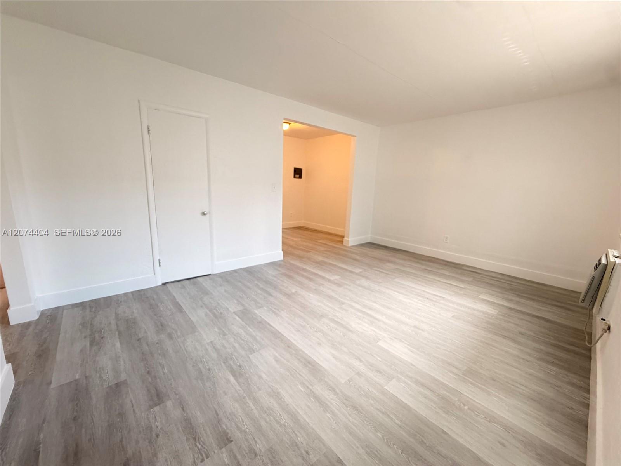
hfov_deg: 102.1
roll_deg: -1.7
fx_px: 251
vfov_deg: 85.7
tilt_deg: -11.5
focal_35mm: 14
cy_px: 233
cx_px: 310
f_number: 2.2
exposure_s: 1/120
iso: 320
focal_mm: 2.22
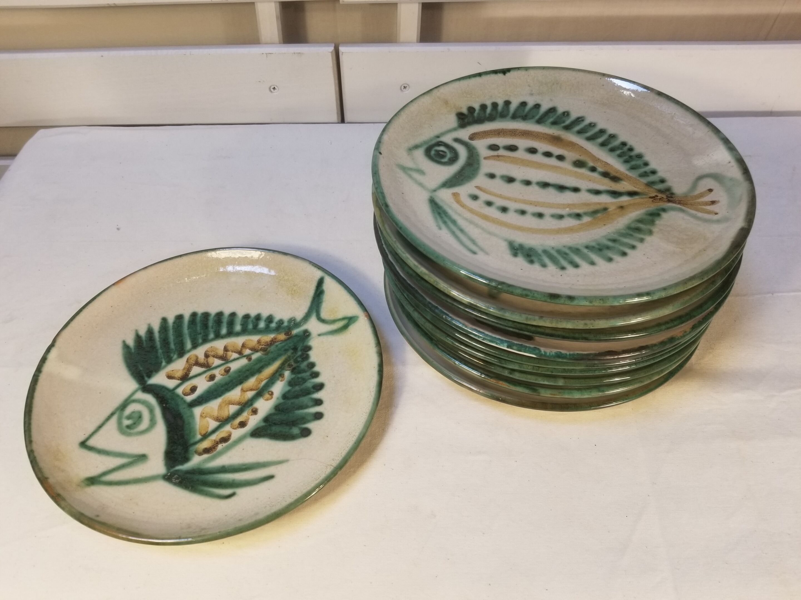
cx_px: 400
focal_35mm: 26
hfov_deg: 67.3
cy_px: 300
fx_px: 602
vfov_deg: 53.1
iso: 64
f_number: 1.7
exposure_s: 1/100
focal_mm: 4.25
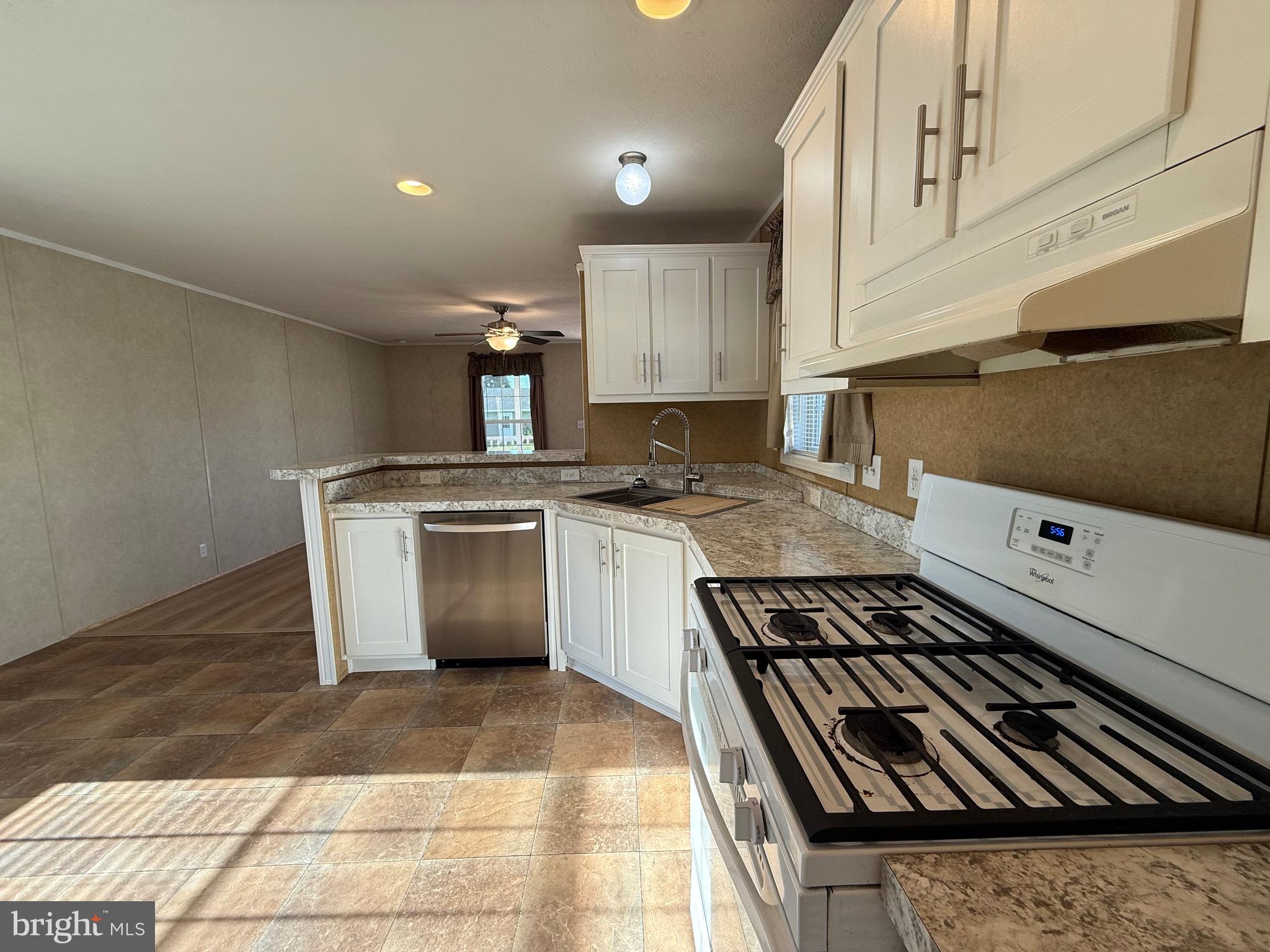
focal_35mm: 14
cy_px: 476
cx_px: 635
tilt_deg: -7.1
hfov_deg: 102.1
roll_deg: +1.2
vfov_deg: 85.7
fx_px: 514
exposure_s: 1/120
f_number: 2.2
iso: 64
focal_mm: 2.22
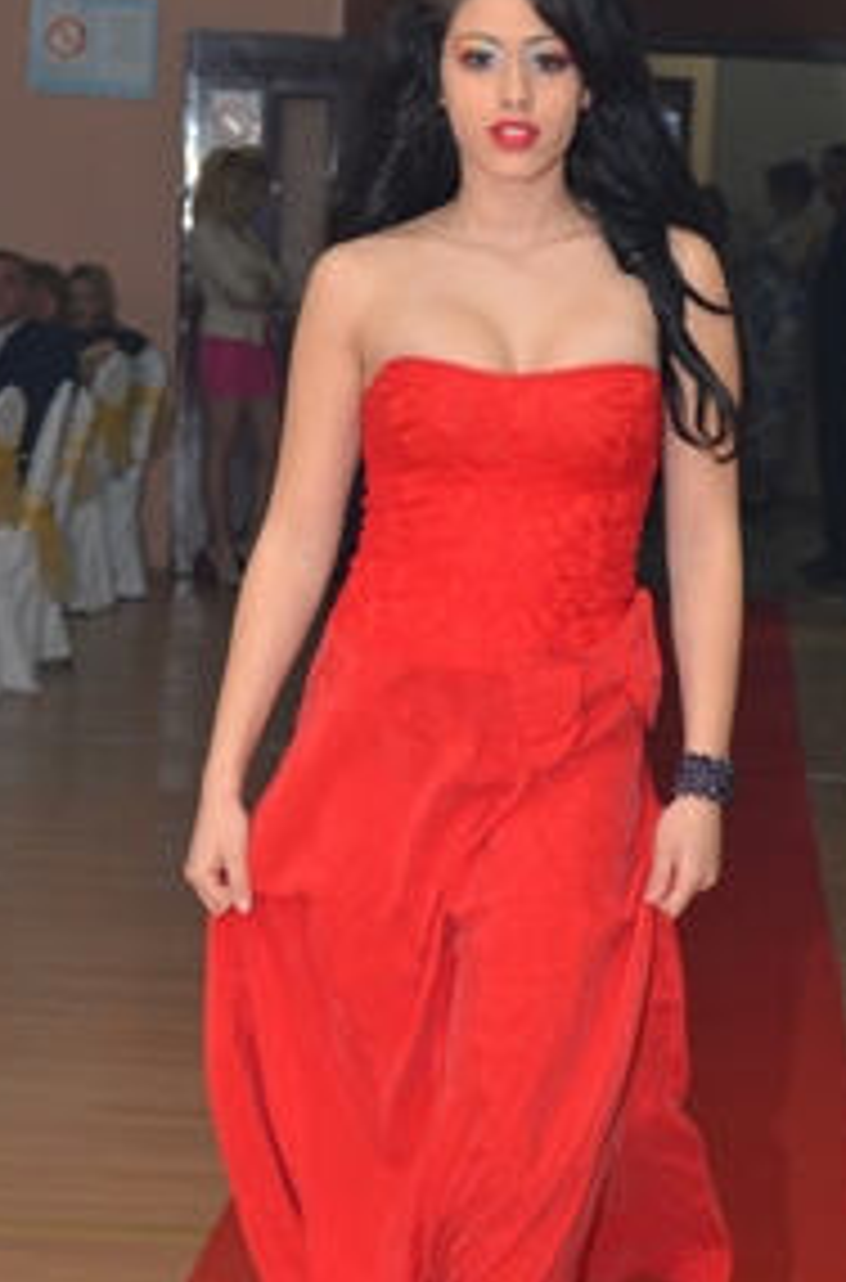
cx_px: 464
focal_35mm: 137
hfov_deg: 9.9
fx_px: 4864
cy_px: 909
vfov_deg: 15.0
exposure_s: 1/100
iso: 1000
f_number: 5
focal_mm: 50
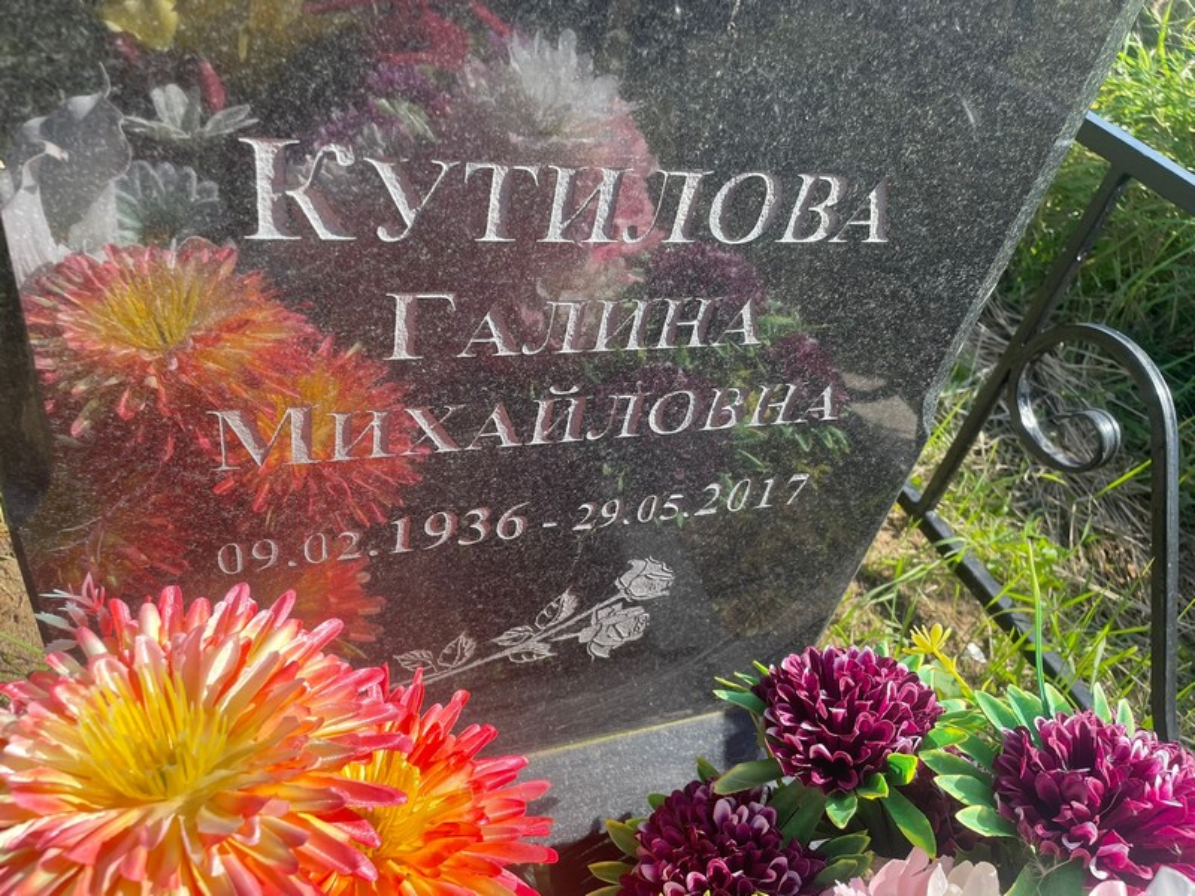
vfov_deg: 53.1
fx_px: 898
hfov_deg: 67.3
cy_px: 448
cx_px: 598
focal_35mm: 26
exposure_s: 1/1092
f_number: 1.6
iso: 32
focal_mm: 4.2
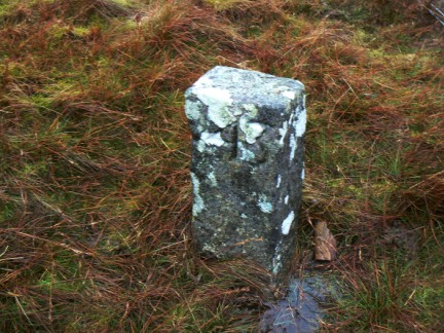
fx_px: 462
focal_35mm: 36
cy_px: 166
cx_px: 222
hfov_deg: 51.4
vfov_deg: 39.7
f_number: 2.8
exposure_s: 1/25
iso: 200
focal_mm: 6
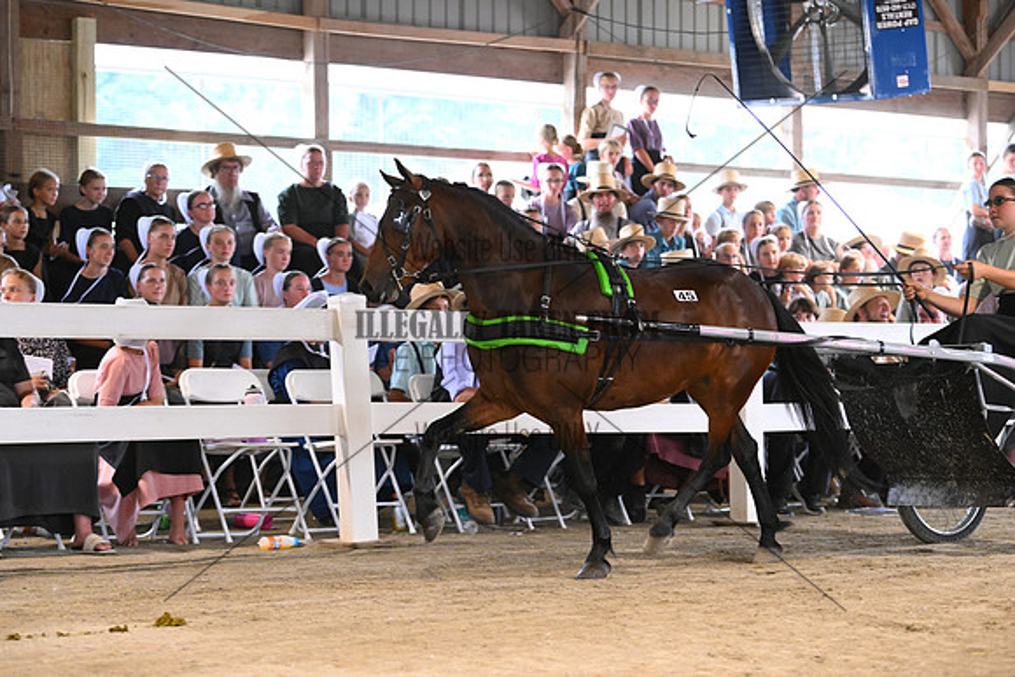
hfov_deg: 24.8
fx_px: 2312
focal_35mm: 82
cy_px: 338
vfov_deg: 16.7
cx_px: 508
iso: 6400
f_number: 4
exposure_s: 1/487
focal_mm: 82
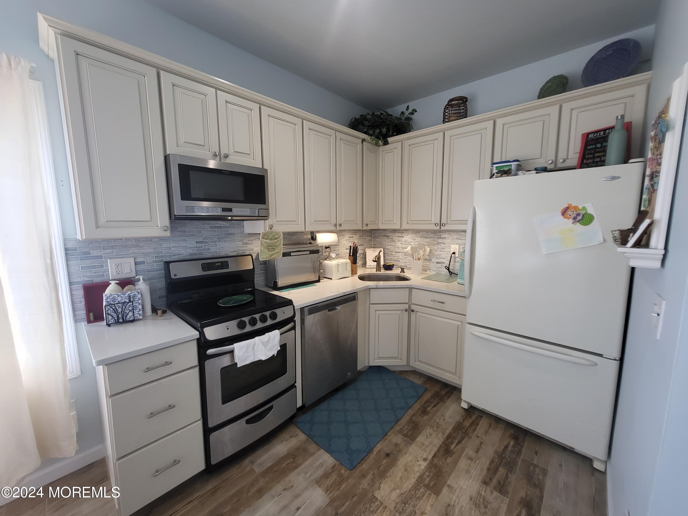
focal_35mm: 13
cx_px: 344
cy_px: 258
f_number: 2.2
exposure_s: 1/60
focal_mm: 1.74
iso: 80
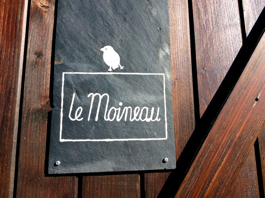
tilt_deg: +10.7
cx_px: 132
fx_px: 245
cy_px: 99
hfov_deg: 56.9
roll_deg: +0.5
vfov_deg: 44.1
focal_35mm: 32
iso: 32
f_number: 2.4
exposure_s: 1/1144
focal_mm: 3.3
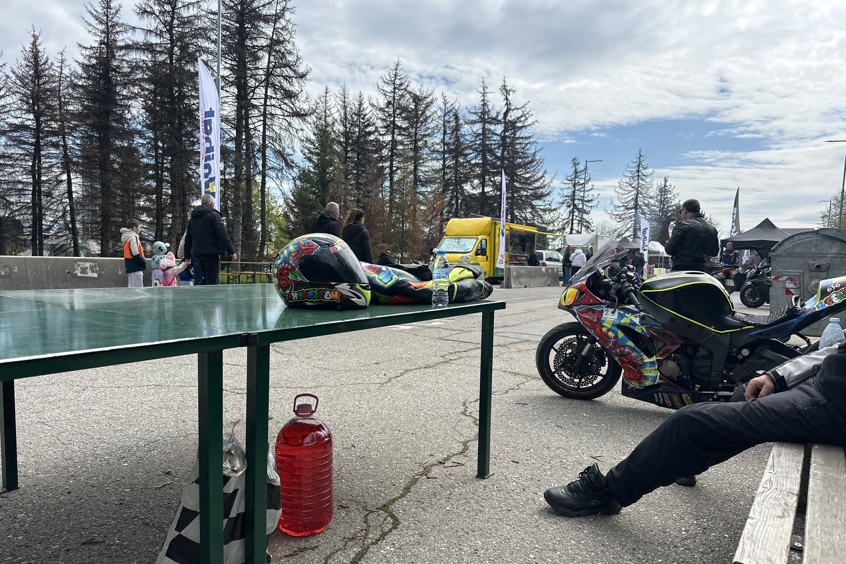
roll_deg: -2.2
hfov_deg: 71.5
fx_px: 587
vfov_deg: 51.2
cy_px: 311
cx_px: 423
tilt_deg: -5.3
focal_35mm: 25
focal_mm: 6.86
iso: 80
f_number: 1.78
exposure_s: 1/4545
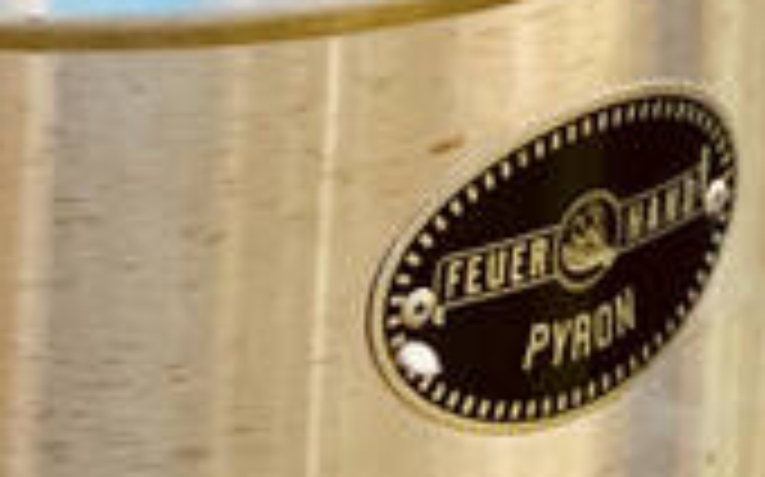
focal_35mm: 433
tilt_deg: -25.1
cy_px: 592
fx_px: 9022
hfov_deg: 4.8
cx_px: -36
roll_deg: -7.3
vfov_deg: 3.0
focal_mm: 6
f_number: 2
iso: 25
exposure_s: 1/122
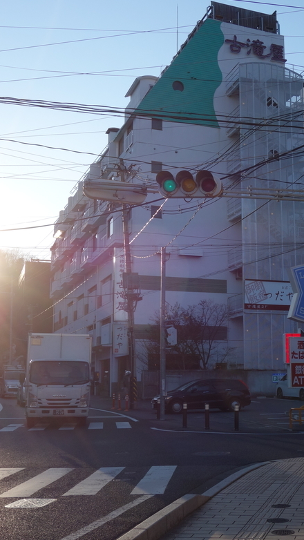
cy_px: 273
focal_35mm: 45
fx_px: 645
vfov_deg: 45.5
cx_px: 238
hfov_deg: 26.1
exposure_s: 1/400
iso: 125
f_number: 5.6
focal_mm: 10.4
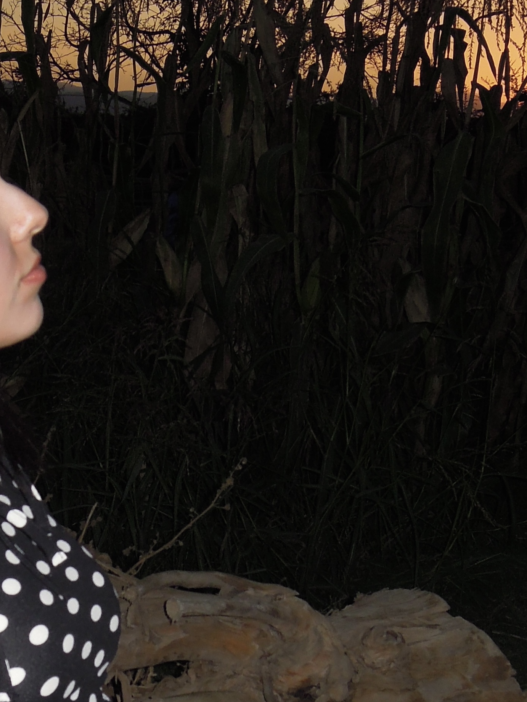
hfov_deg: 19.2
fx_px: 1542
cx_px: 113
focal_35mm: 76
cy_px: 517
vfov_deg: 25.4
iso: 160
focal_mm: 6.3
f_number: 3.5
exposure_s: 1/1600
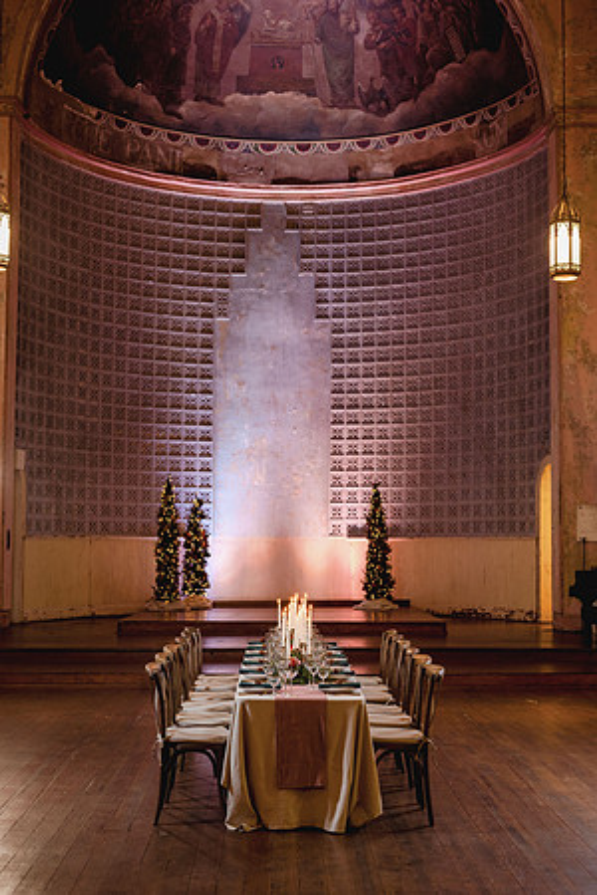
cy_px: 448
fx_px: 1244
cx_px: 298
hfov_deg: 27.0
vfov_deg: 39.6
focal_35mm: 50
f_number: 3.5
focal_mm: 50
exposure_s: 1/40
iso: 400
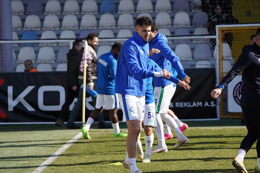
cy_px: 86
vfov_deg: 7.2
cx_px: 130
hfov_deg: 10.7
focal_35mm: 192
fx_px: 1387
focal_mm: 192
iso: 640
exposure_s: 1/2000
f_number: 5.6
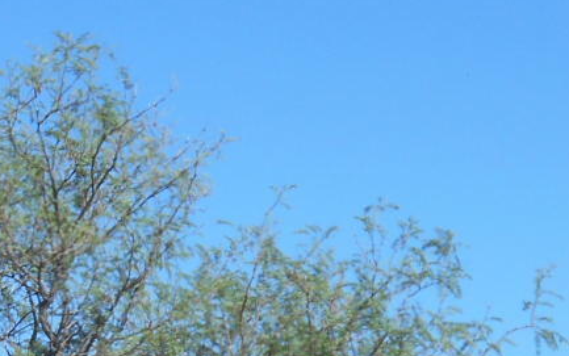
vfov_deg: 6.7
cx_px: -452
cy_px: 636
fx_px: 2979
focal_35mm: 192
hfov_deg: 10.3
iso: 80
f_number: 4.5
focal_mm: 8.8
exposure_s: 1/640
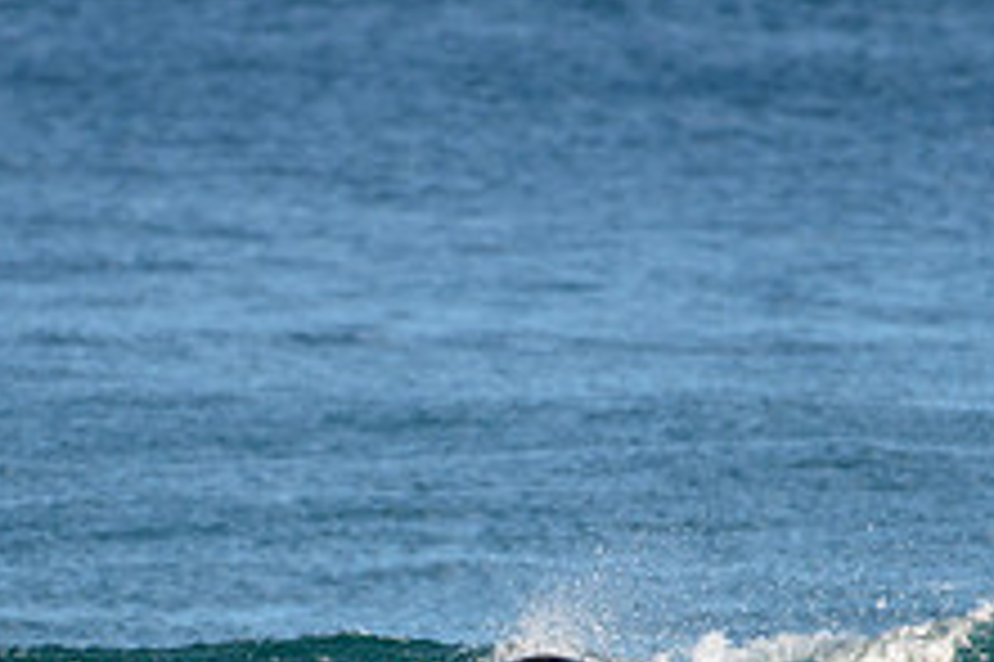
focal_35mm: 1612
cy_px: 821
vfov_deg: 0.9
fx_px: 44475
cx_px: 454
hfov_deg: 1.3
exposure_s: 1/2000
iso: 500
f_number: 5.6
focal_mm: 500
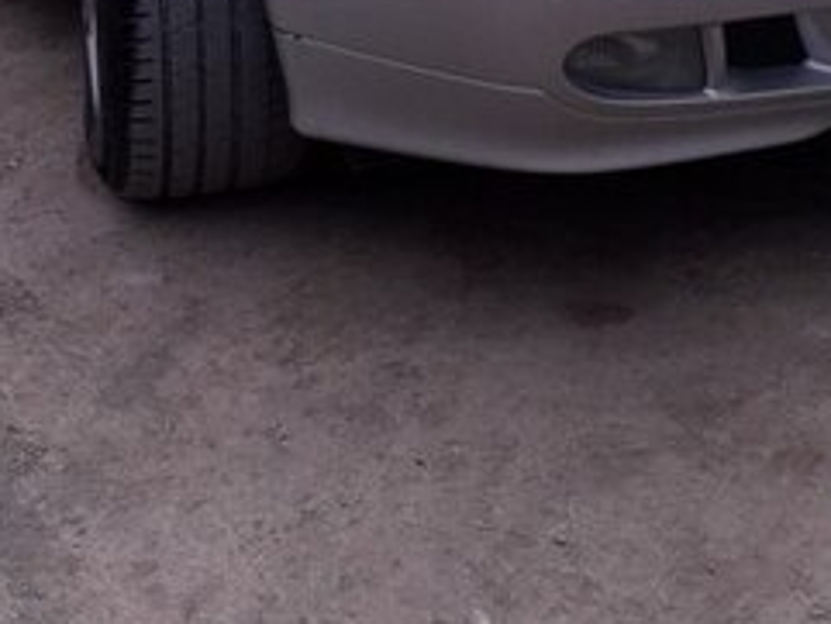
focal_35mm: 74
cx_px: 407
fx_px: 1777
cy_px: -136
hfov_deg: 26.3
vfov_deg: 18.8
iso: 40
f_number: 1.9
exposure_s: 1/1225
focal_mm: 3.6
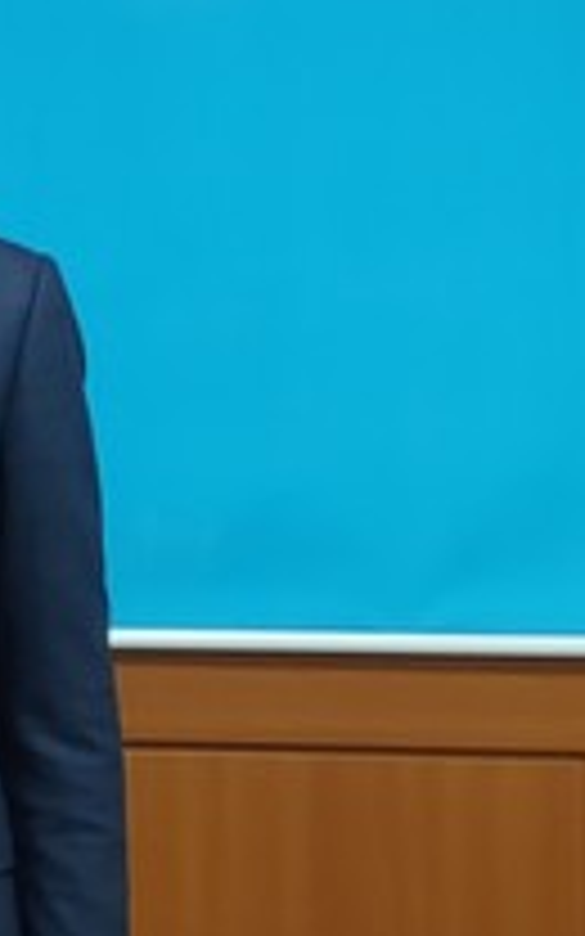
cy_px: 324
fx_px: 4286
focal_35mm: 168
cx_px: -616
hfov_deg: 7.5
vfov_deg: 12.5
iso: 550
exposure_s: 1/60
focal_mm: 5.88
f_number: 2.4
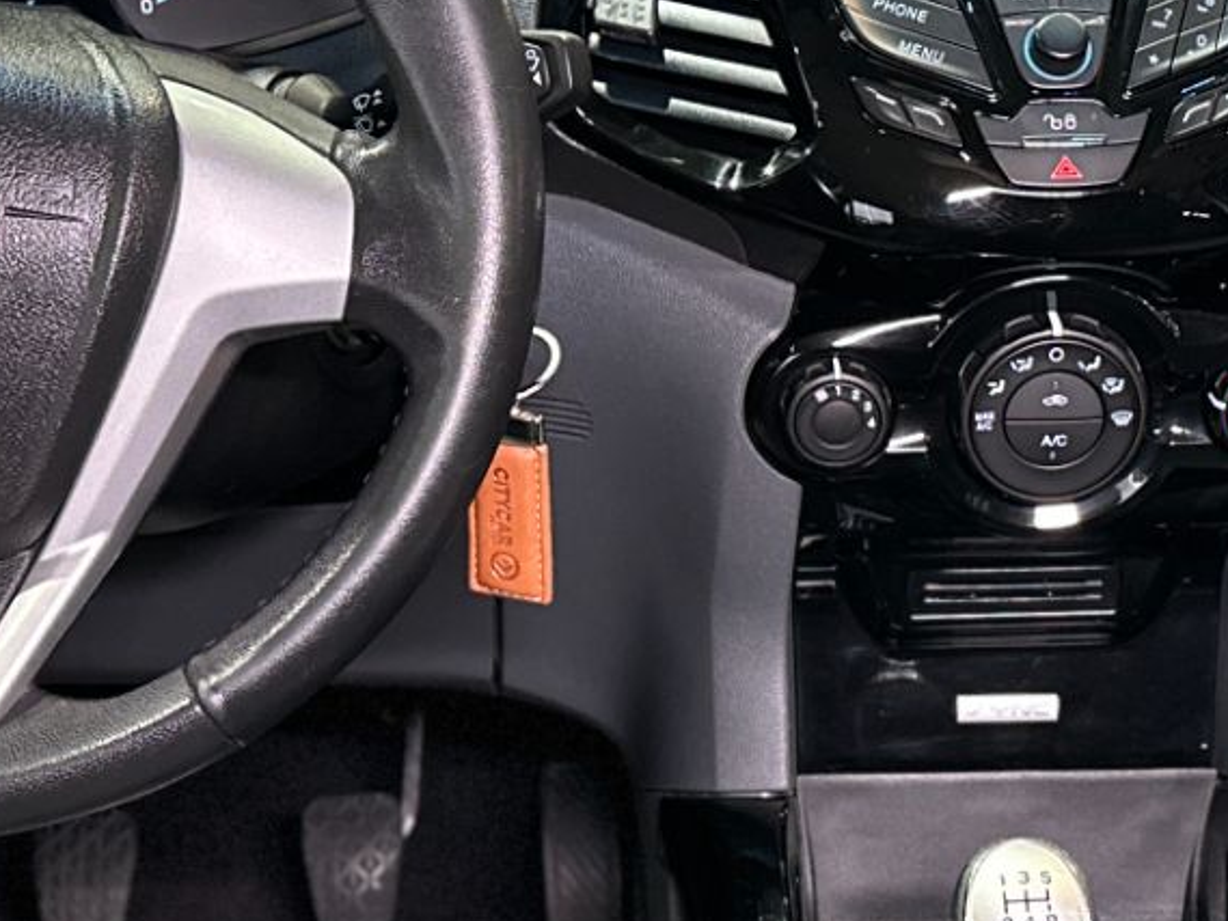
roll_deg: -0.3
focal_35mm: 81
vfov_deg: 18.2
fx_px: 2874
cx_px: 835
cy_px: 606
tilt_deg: -28.0
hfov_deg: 24.0
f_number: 1.78
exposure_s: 1/60
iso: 800
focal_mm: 6.86
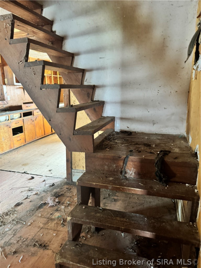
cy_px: 134
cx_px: 100
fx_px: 186
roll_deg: +2.6
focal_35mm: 24
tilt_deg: -11.6
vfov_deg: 71.6
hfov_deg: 56.8
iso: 1000
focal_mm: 6.76
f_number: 1.78
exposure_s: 1/40
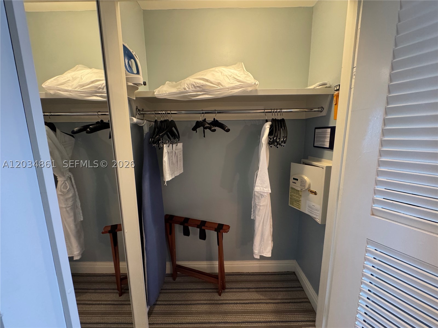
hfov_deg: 102.1
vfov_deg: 85.7
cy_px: 164
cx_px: 219
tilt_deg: -9.7
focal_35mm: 14
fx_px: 177
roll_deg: +0.9
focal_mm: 2.22
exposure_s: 1/60
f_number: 2.2
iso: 800
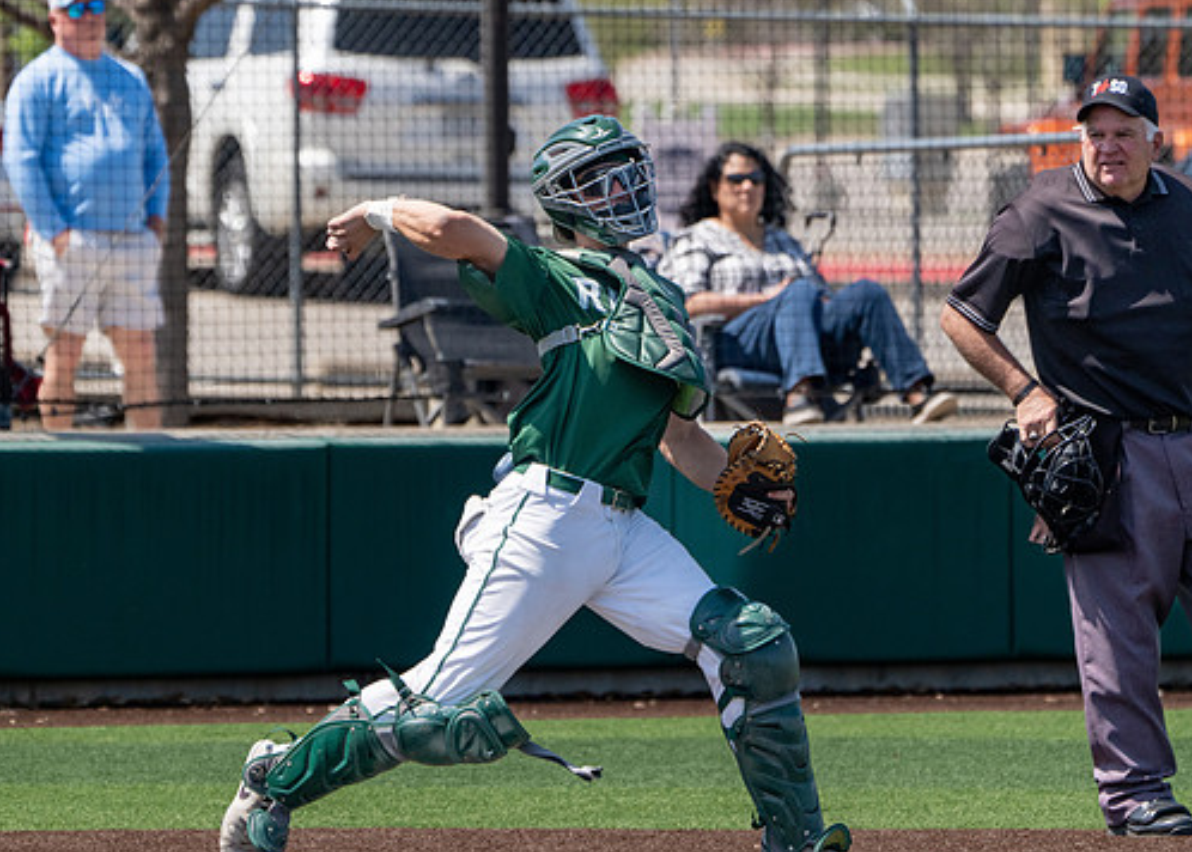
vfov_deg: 2.8
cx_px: 499
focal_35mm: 513
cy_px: 489
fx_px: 17372
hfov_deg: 3.9
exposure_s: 1/2000
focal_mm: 367
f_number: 8
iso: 640
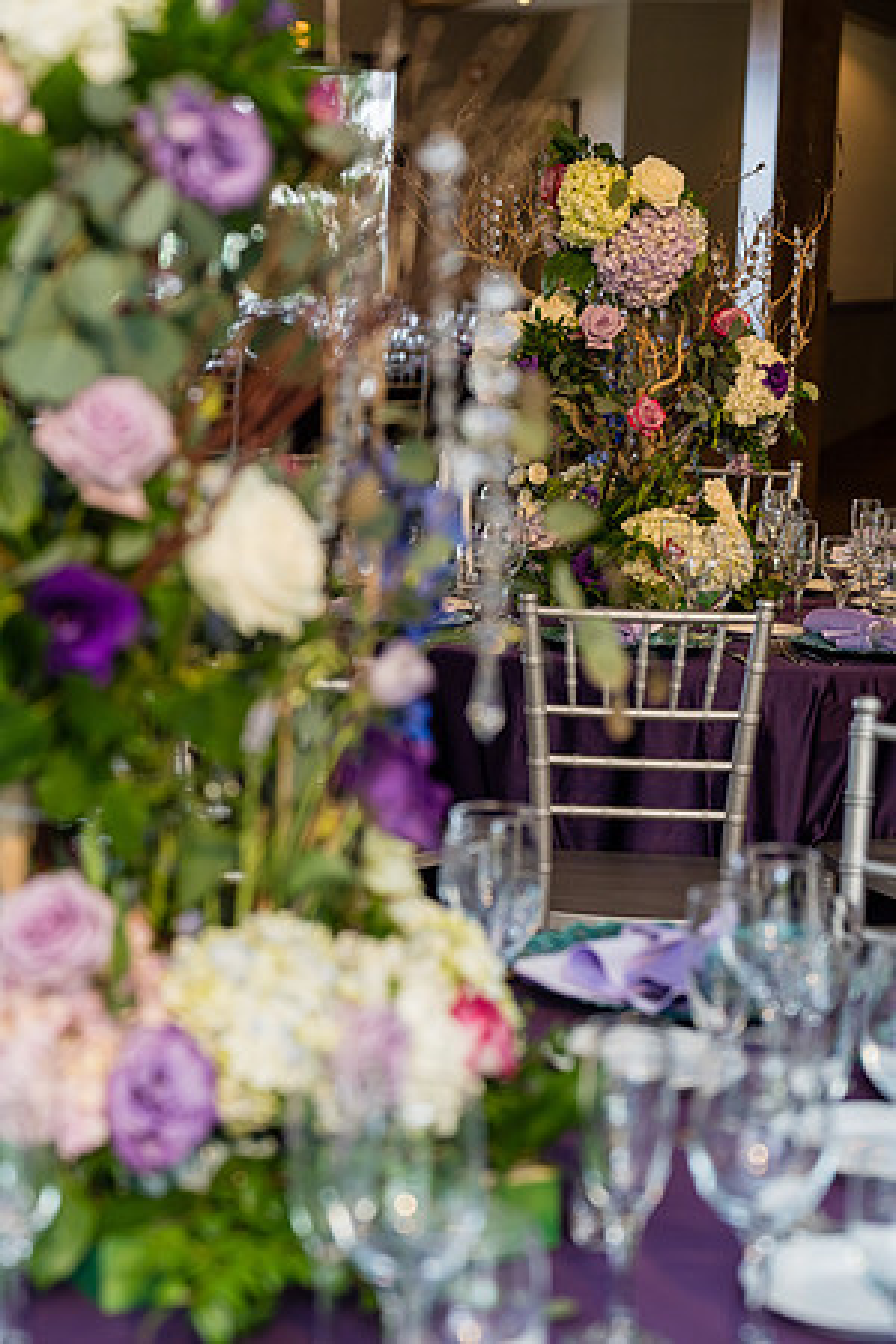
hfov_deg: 17.1
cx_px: 448
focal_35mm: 80
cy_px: 672
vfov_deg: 25.4
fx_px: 2986
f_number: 4
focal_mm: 80
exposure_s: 1/320
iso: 1000
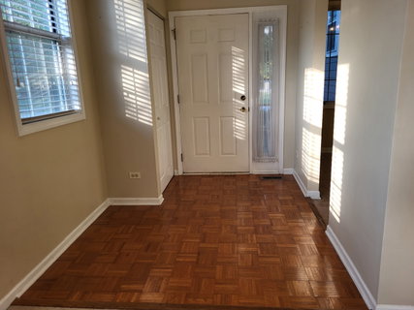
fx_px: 311
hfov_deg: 67.3
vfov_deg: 53.0
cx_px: 207
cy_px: 155
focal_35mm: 26
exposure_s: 1/120
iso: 50
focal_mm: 5.4
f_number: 1.8
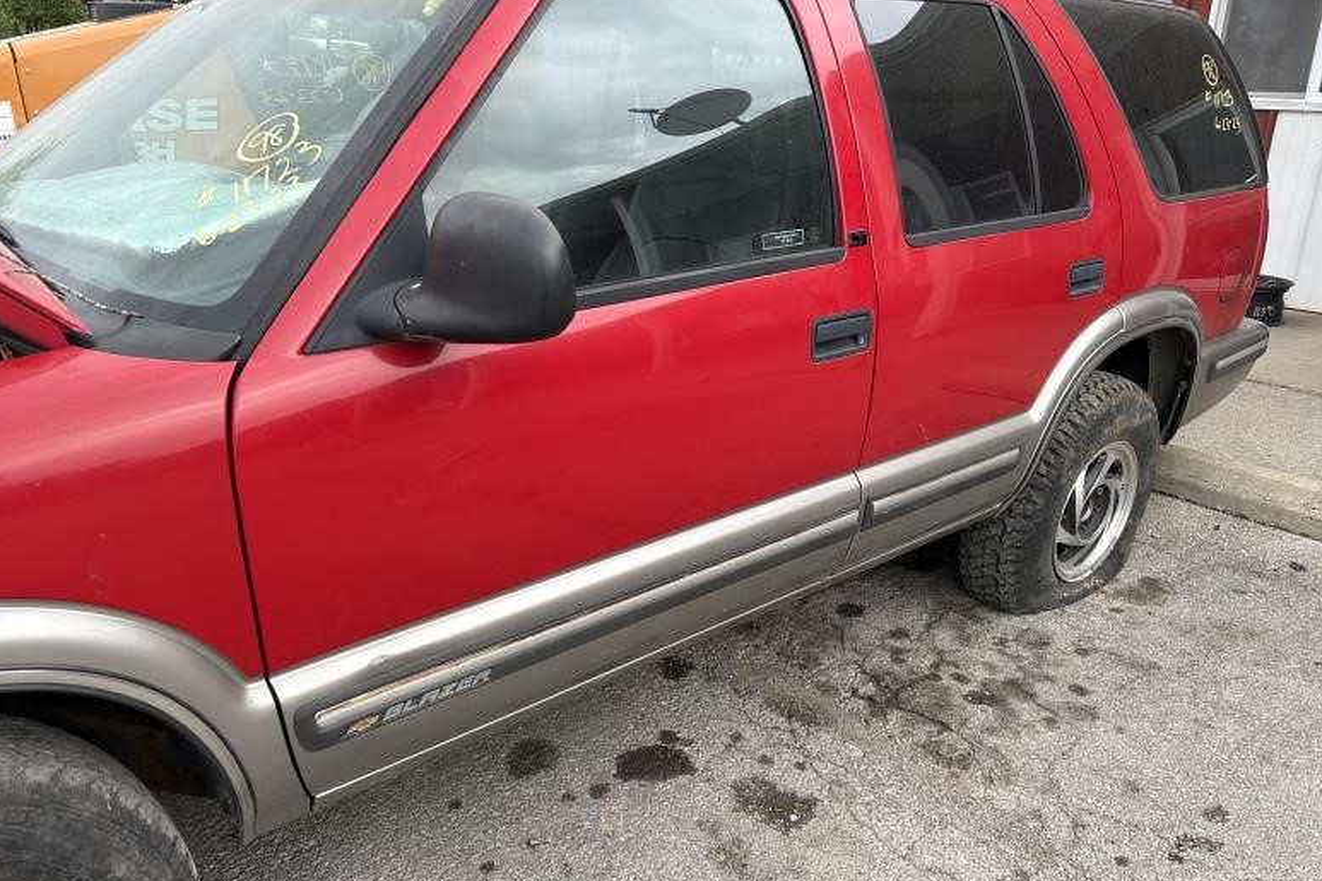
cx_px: 669
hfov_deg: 65.5
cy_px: 486
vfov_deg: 46.3
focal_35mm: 28
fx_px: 1028
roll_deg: +0.5
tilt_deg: -21.6
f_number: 1.5
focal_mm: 5.7
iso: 50
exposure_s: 1/389
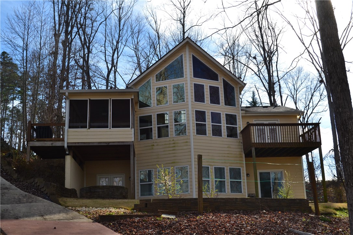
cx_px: 176
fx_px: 441
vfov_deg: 29.9
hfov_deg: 43.6
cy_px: 118
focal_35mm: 45
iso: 400
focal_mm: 30
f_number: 10
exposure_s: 1/250
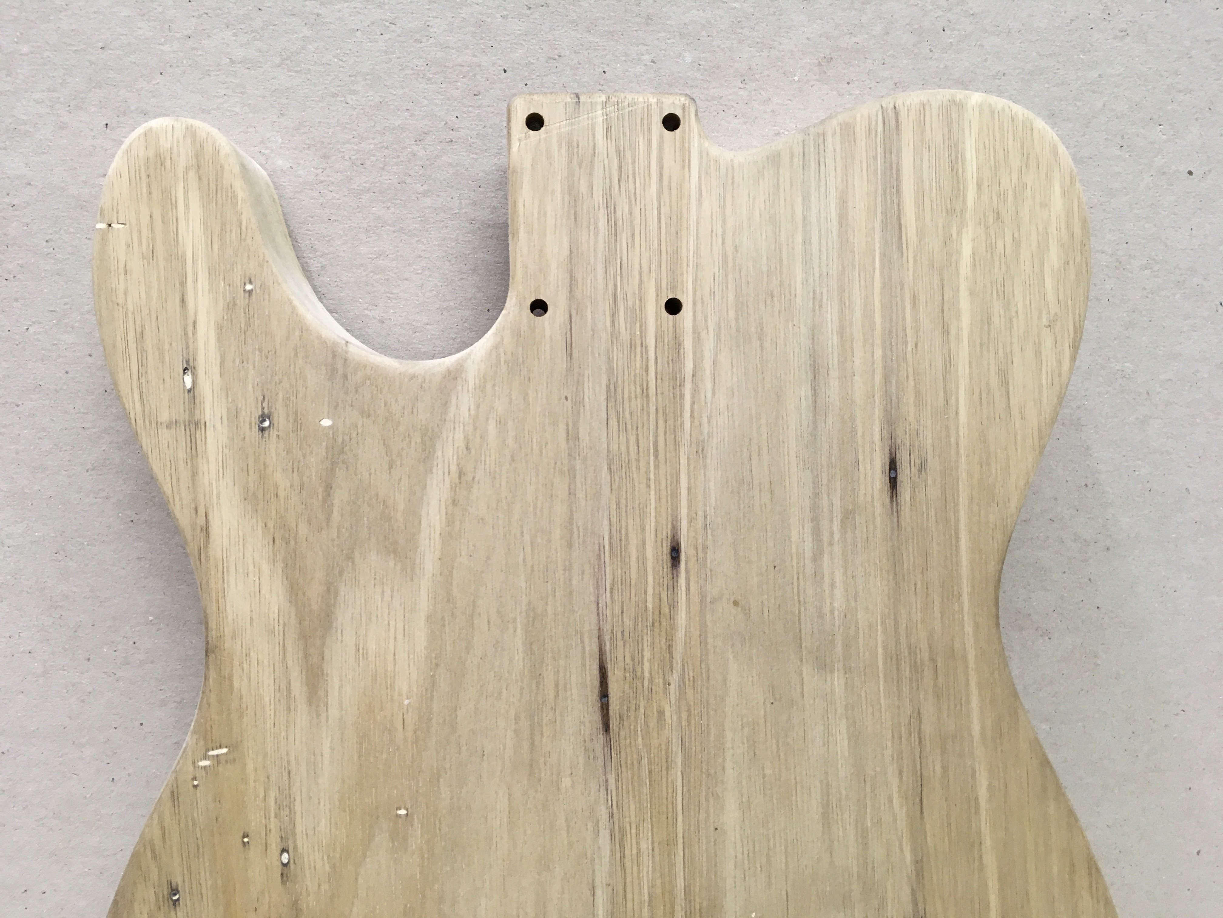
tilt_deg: -15.7
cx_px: 612
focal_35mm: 29
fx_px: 1025
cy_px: 459
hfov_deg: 61.7
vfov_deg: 48.2
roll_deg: -0.9
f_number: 2.2
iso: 100
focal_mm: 4.15
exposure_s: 1/33
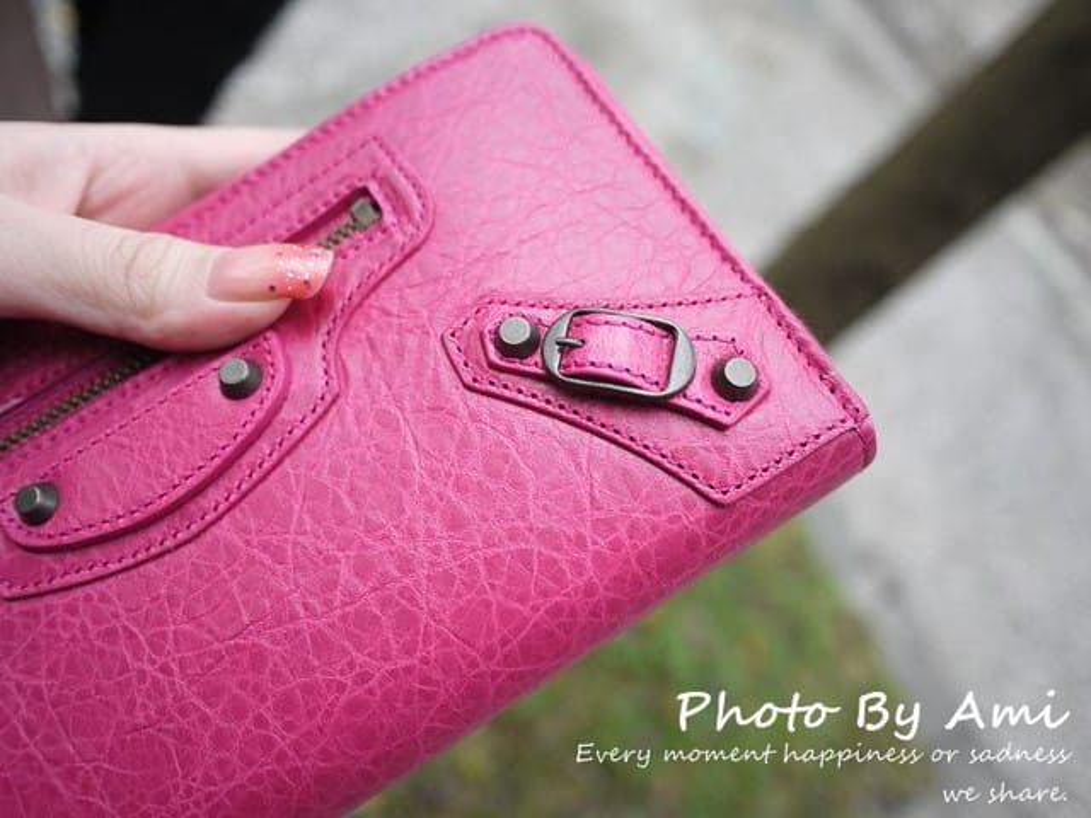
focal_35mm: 28
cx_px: 546
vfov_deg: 49.7
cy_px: 409
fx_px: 882
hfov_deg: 63.4
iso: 400
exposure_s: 1/640
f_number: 2.5
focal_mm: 14
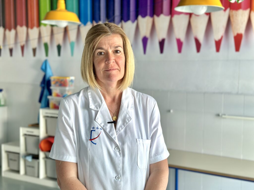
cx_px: 127
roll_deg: +0.1
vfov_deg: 30.3
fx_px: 352
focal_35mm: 48
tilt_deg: -3.8
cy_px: 95
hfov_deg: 39.7
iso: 100
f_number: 1.78
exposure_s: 1/121
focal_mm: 6.86
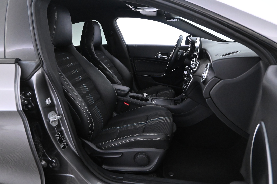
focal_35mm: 24
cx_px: 138
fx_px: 185
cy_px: 92
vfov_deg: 53.1
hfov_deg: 73.7
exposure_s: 1/40
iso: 6400
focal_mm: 16
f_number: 5
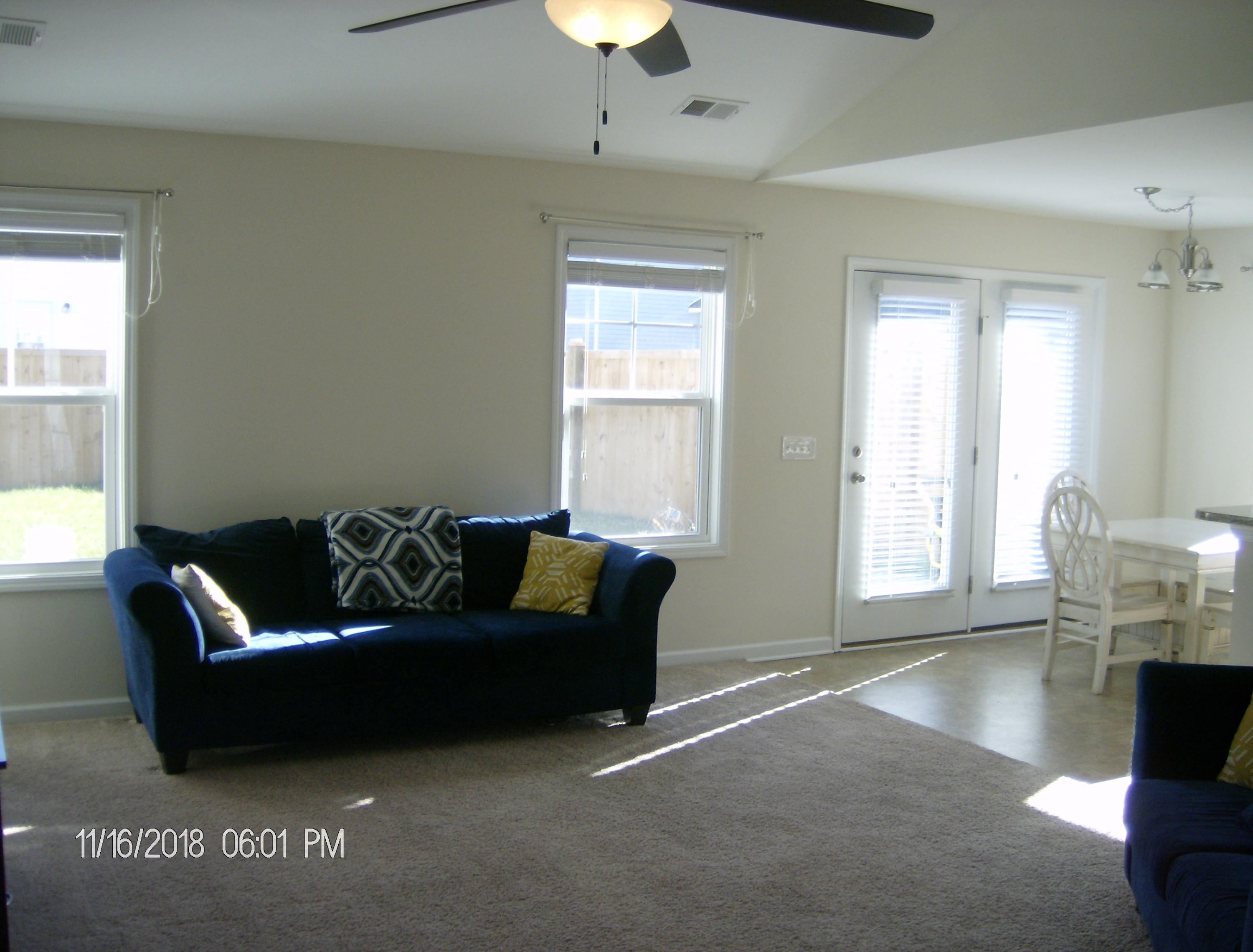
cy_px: 476
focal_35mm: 36
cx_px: 626
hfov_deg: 51.1
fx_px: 1309
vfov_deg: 40.0
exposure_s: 1/93.2
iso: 100
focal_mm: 6
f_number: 2.8
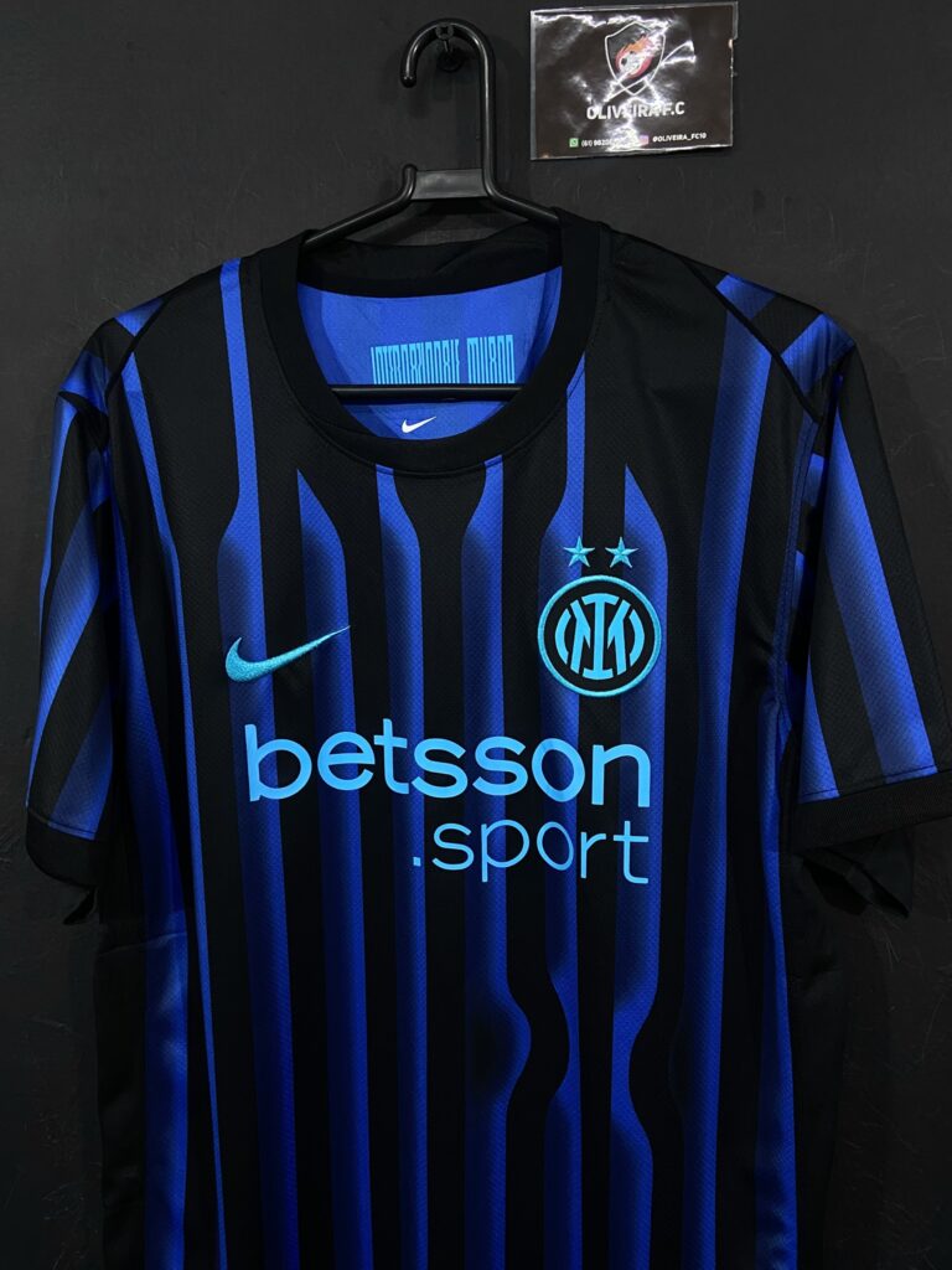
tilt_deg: -4.5
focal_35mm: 26
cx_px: 476
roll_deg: +1.3
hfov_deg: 53.1
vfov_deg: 67.3
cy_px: 635
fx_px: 953
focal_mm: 4.25
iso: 320
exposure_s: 1/60
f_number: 1.8
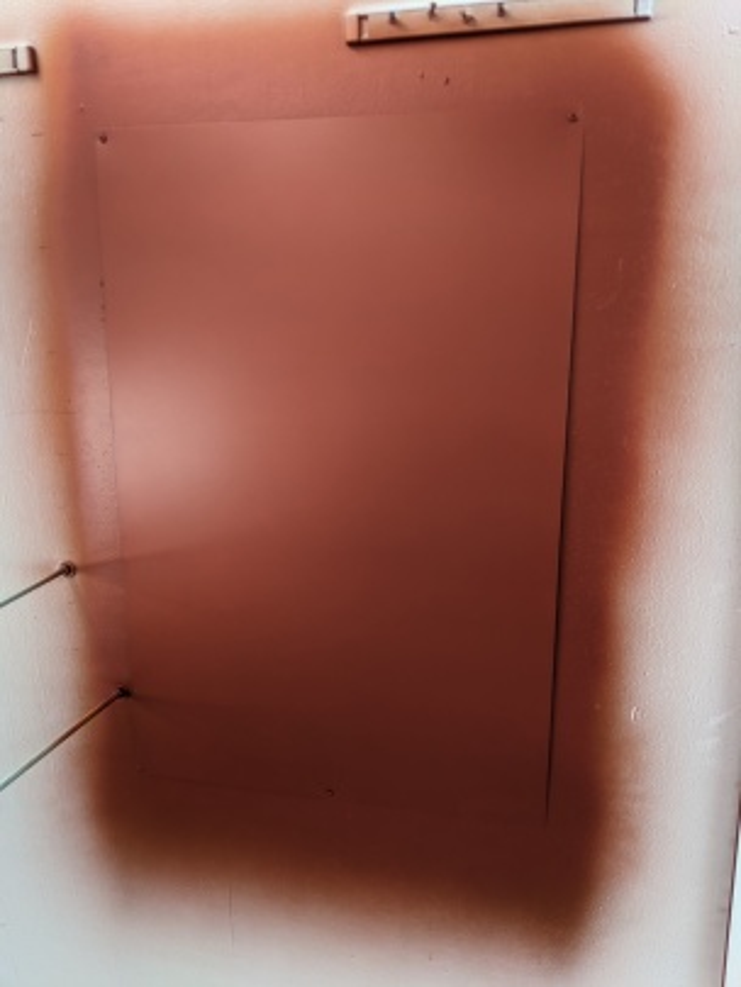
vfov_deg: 65.3
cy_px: 494
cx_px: 370
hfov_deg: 51.4
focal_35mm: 27
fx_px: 770
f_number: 1.8
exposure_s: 1/120
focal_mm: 4.44
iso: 78
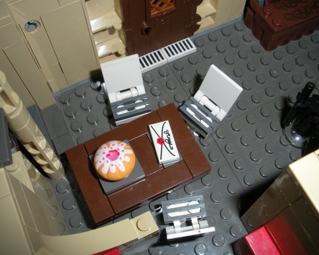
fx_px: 349
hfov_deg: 49.1
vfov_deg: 40.1
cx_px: 152
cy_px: 127
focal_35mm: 37
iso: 200
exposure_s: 1/60
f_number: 5.6
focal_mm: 6.3
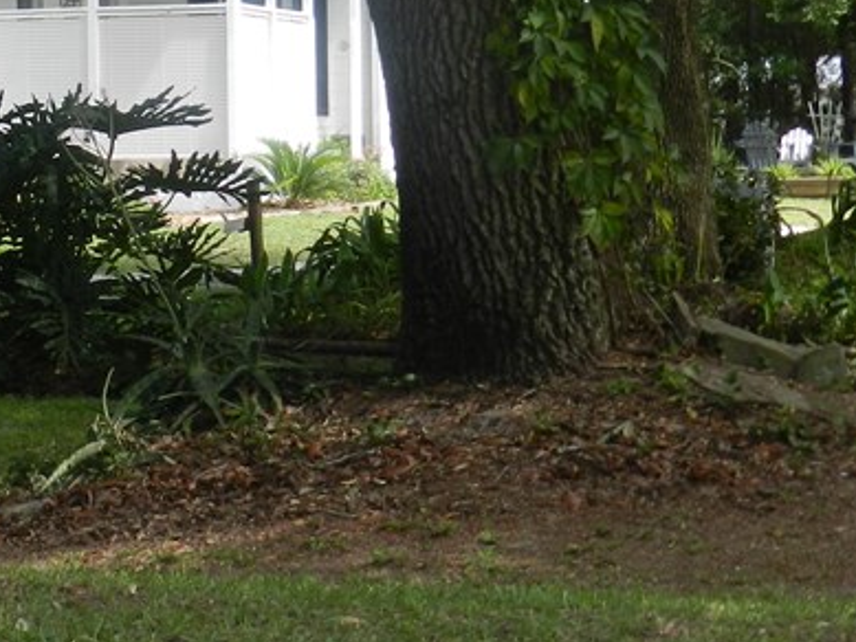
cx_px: -238
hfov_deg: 12.2
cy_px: 57
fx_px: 3908
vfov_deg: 9.4
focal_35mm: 158
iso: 160
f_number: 4.6
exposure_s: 1/200
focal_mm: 10.7
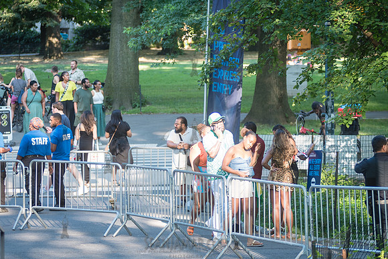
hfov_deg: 11.1
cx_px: 191
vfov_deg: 7.4
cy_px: 109
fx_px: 2003
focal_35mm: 186
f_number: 2.8
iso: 400
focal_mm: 120
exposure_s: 1/250
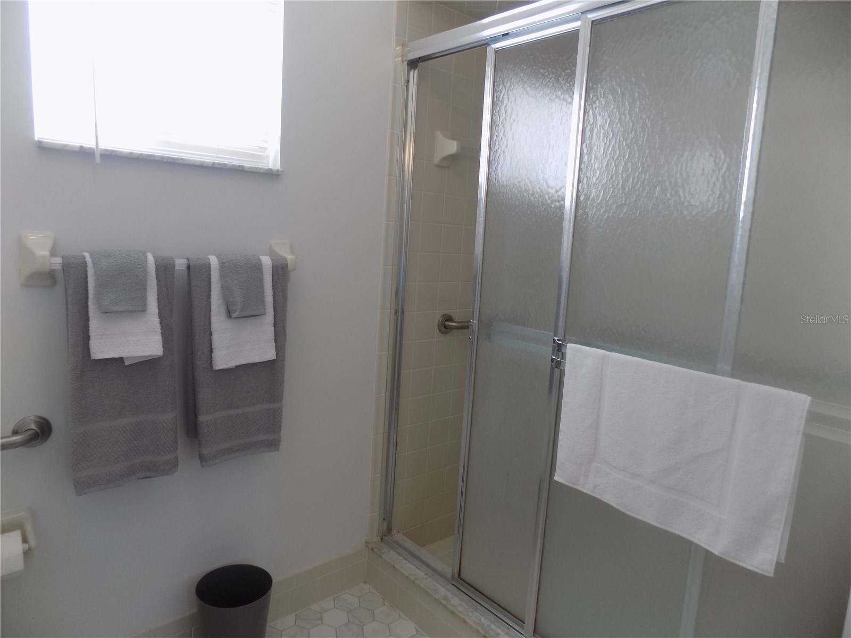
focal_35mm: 23
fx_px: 565
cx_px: 426
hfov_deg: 73.9
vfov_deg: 58.9
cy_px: 319
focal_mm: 4
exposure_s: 1/30
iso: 80
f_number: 3.1
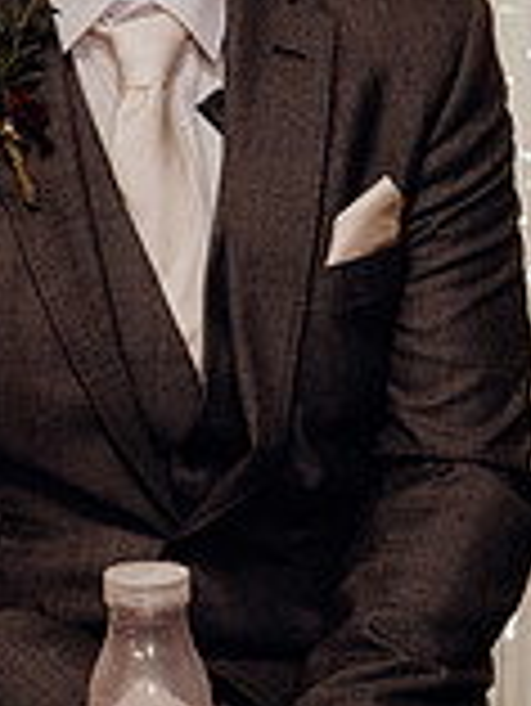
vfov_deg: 9.5
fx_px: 4269
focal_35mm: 209
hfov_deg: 6.9
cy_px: 326
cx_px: -536
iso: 3200
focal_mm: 59
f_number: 3.5
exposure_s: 1/160
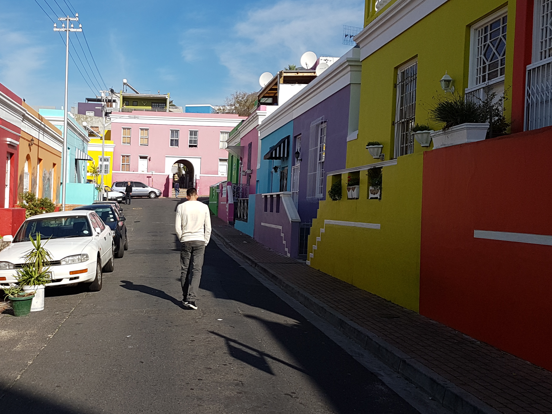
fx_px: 622
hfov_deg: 46.7
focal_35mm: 39
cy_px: 198
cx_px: 160
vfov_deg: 36.8
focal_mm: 4.2
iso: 40
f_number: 1.7
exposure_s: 1/2448
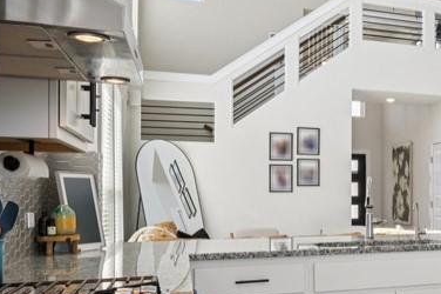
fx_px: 636
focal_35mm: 52
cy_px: 206
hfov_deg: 31.0
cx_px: 554
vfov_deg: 25.7
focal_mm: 18
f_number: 8
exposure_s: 1/90
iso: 400
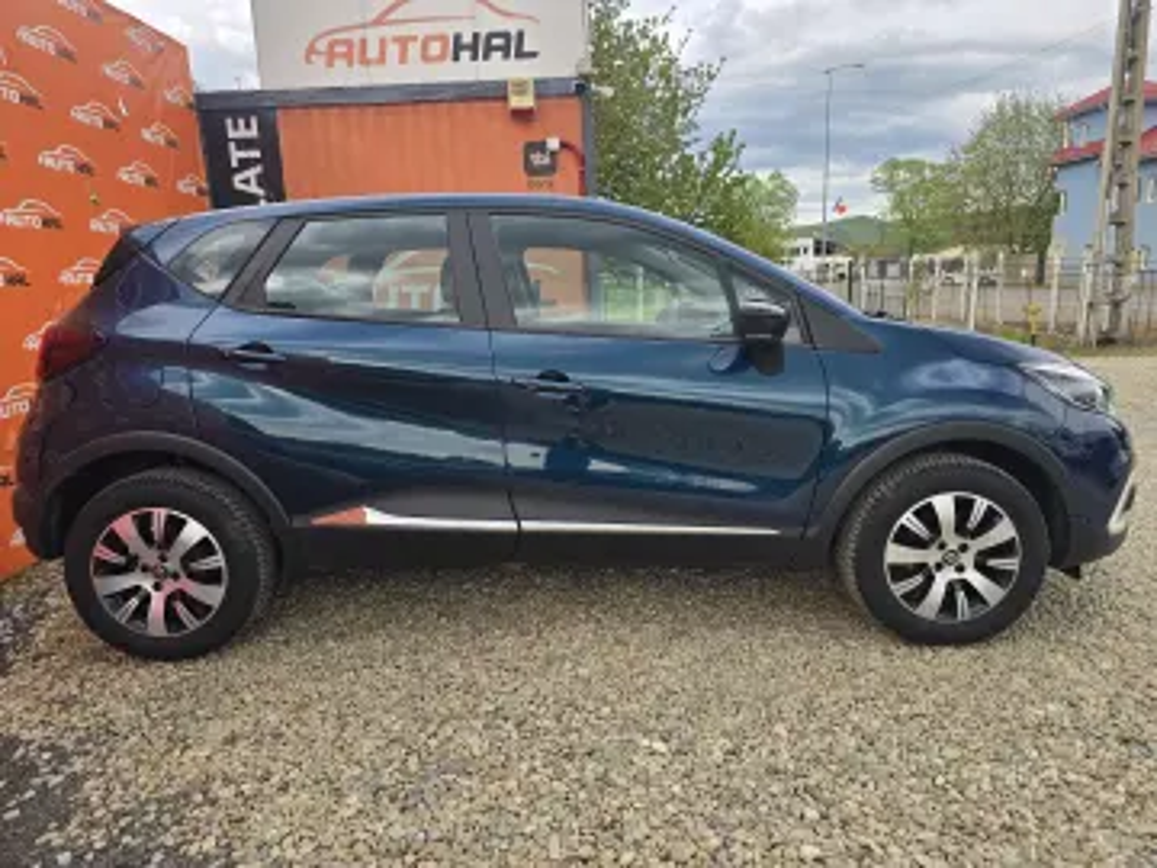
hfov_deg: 73.9
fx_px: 769
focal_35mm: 23
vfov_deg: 58.9
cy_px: 434
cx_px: 578
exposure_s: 1/181
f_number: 1.7
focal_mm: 6.3
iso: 12
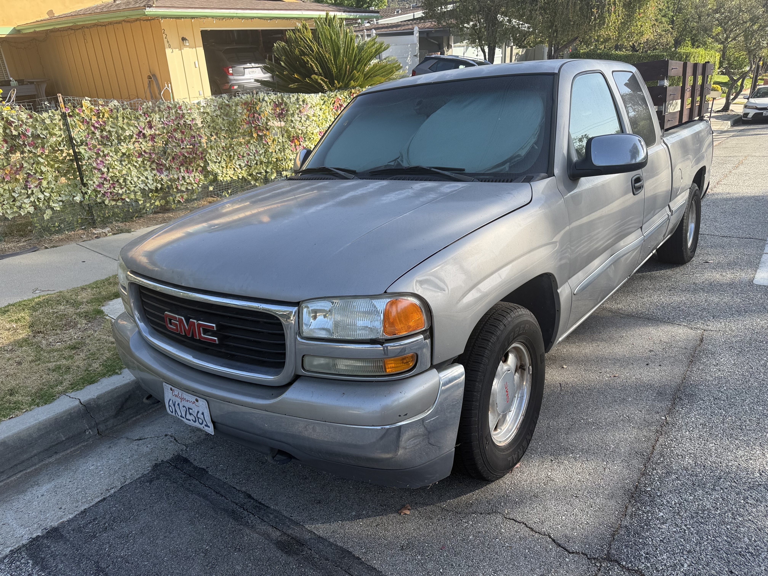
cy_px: 288
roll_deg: +2.7
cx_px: 384
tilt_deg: -22.8
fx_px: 532
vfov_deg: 56.8
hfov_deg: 71.6
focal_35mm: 24
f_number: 1.78
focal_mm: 6.76
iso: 100
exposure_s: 1/1361
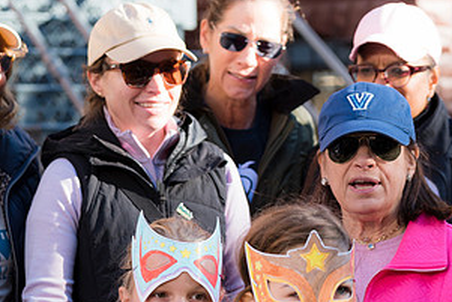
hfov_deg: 15.2
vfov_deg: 10.2
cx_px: 183
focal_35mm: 135
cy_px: 214
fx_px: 1696
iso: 160
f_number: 4
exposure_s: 1/200
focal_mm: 70
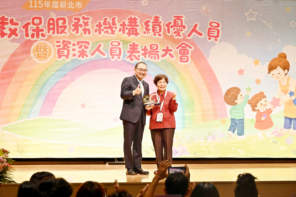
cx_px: 148
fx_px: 765
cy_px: 98
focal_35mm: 93
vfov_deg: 14.7
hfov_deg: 21.9
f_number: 6.3
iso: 1250
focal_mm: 93
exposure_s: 1/125
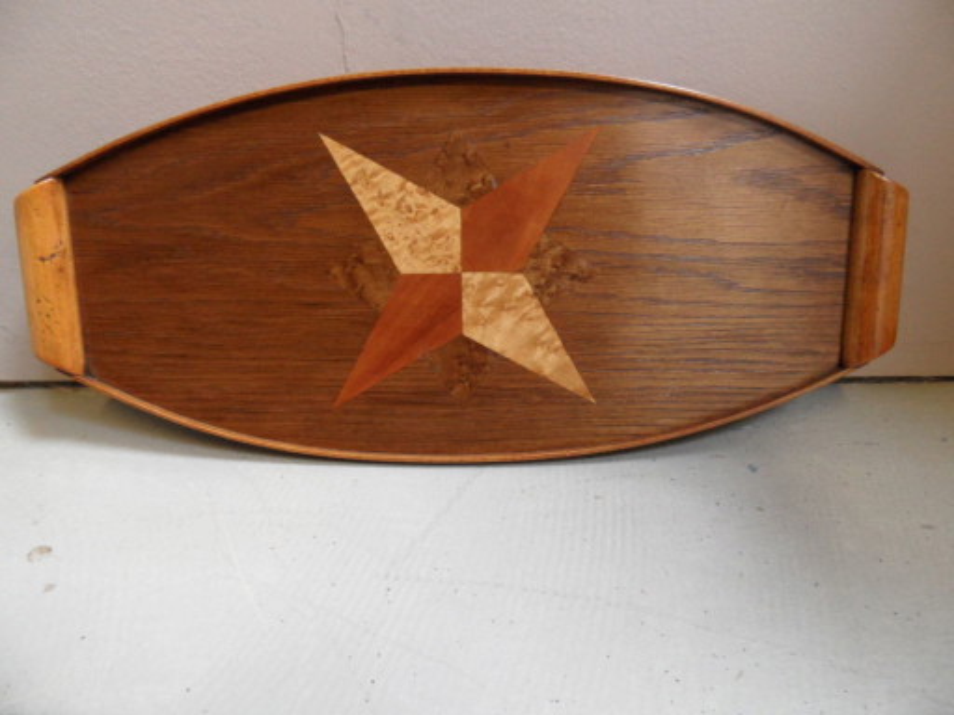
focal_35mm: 24
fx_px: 661
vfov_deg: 56.8
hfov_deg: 71.6
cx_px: 477
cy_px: 358
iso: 320
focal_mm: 3.9
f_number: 3.2
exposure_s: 1/15
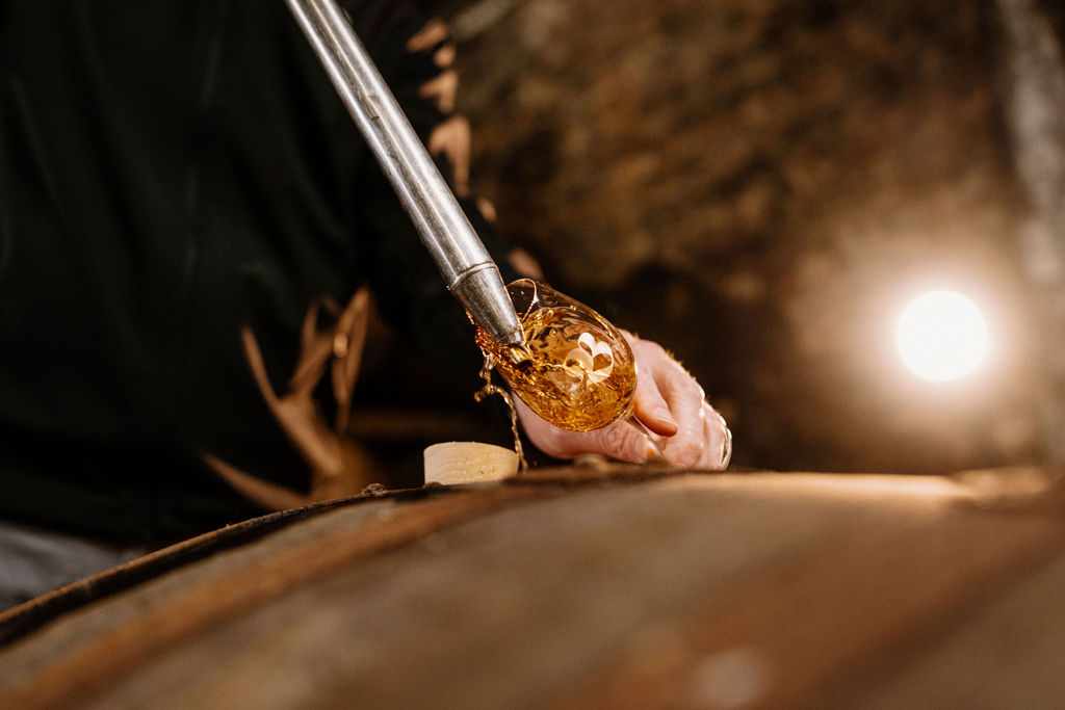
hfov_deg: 55.6
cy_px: 293
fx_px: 1008
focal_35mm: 34
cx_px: 495
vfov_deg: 38.7
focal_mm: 28
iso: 1000
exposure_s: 1/500
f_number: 2
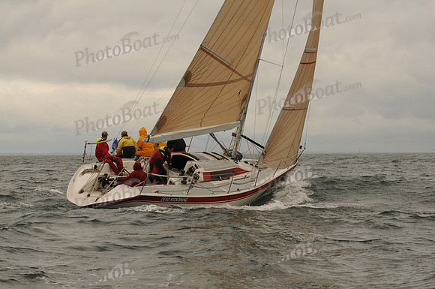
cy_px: 144
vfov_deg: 13.0
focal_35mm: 105
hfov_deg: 19.5
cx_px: 218
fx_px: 1267
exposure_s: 1/640
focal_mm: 70
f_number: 7.1
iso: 200
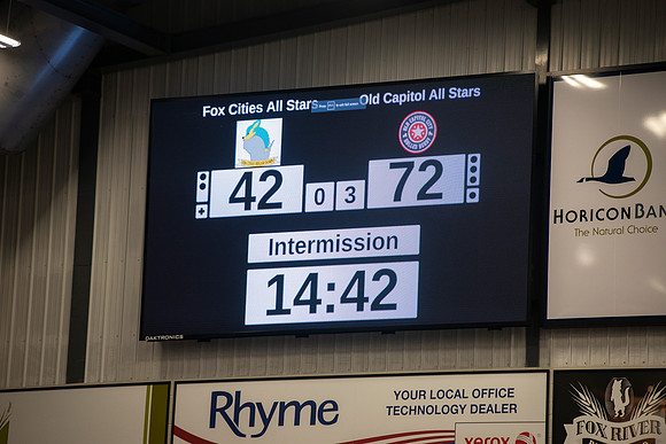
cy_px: 222
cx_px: 333
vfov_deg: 6.9
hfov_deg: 10.3
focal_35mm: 200
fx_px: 3701
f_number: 4.5
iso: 500
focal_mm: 200
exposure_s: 1/320
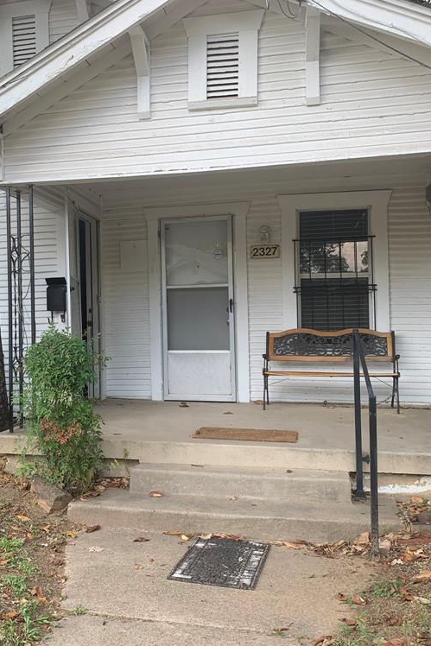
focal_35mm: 37
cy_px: 324
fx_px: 664
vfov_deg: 51.9
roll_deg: +1.3
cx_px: 130
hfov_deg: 35.5
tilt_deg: +0.2
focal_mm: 4.25
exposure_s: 1/272
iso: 25
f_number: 1.8
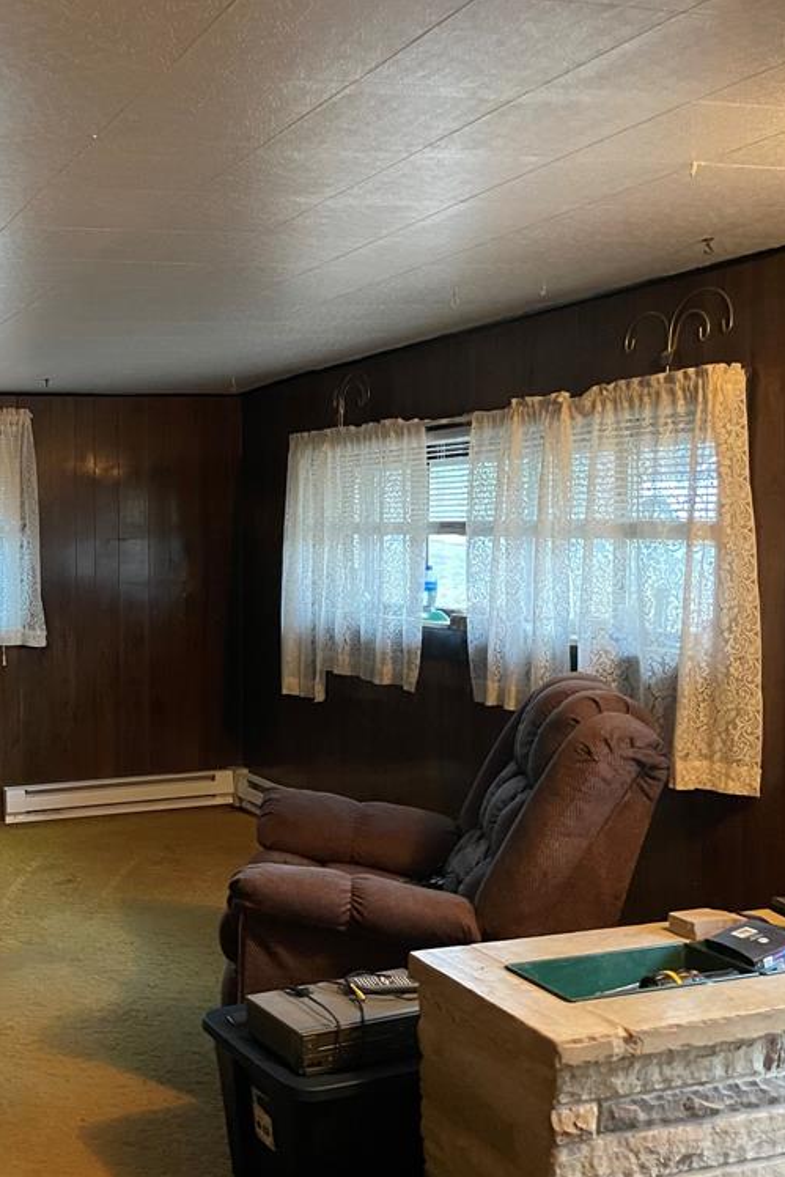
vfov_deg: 51.9
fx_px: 1210
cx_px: -3
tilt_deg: -1.9
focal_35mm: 37
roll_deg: +1.0
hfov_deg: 32.9
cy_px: 576
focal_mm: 4.2
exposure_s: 1/30
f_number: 1.6
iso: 640
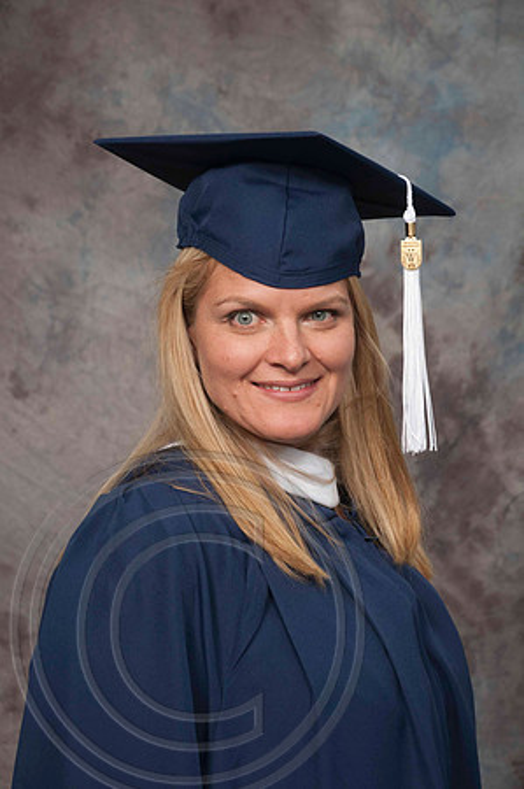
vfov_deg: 18.2
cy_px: 394
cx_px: 262
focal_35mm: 112
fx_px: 2462
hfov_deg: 12.2
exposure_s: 1/60
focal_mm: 75
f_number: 5.6
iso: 200
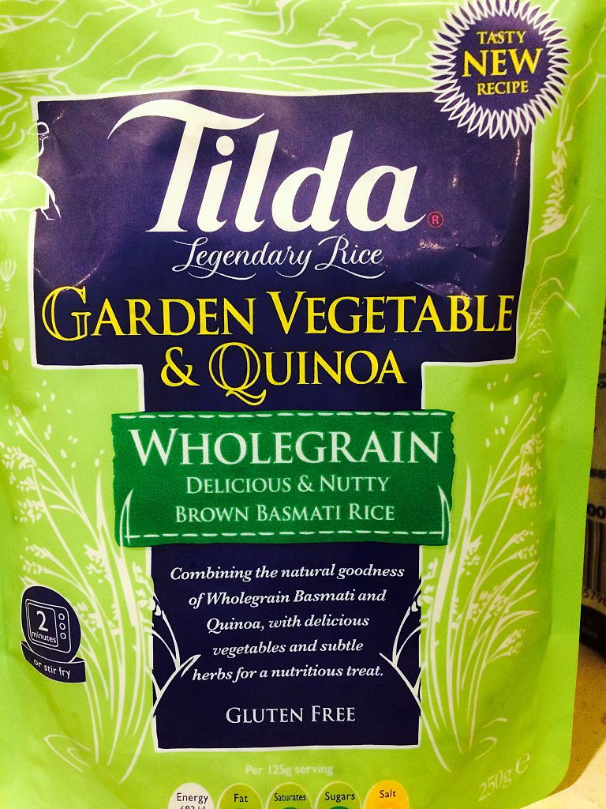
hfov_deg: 48.2
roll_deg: +1.1
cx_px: 303
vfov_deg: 61.7
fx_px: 677
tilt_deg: -14.4
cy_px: 404
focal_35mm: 29
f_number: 2.2
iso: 200
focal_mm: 4.15
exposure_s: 1/33
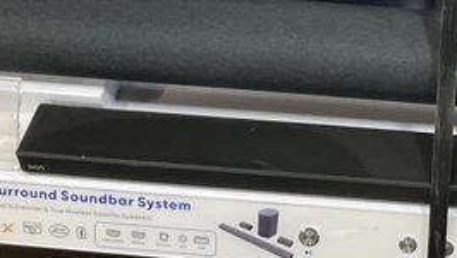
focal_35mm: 89
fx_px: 1079
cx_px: 462
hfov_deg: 22.9
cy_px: -121
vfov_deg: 12.9
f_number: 1.8
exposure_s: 1/40
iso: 200
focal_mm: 3
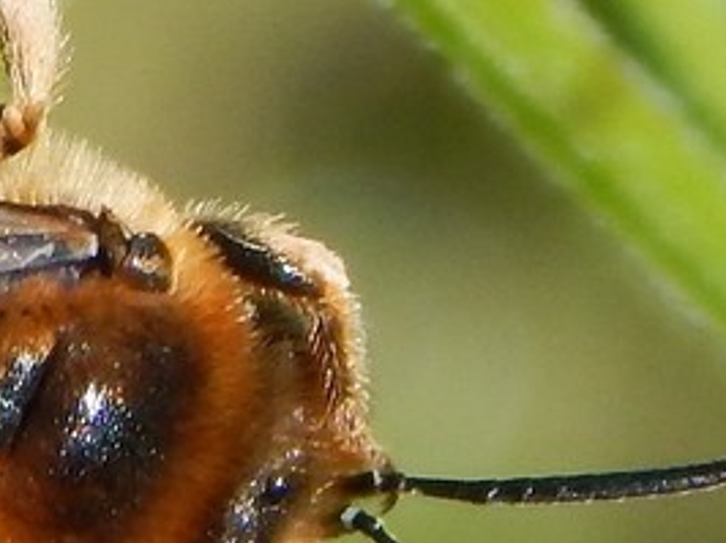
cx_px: -135
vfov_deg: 2.9
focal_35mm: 514
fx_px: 10770
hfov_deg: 3.9
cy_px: 303
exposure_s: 1/640
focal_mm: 28.7
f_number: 5.1
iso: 125
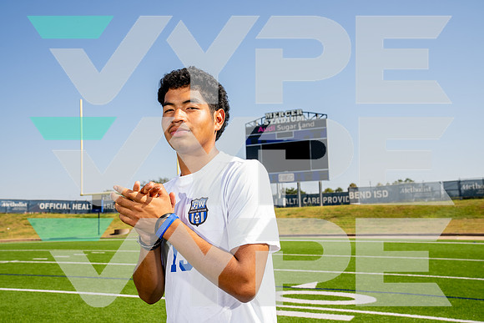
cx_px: 242
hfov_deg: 50.7
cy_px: 162
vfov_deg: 35.1
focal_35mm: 38
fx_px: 511
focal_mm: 38
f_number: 7.1
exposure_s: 1/125
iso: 50
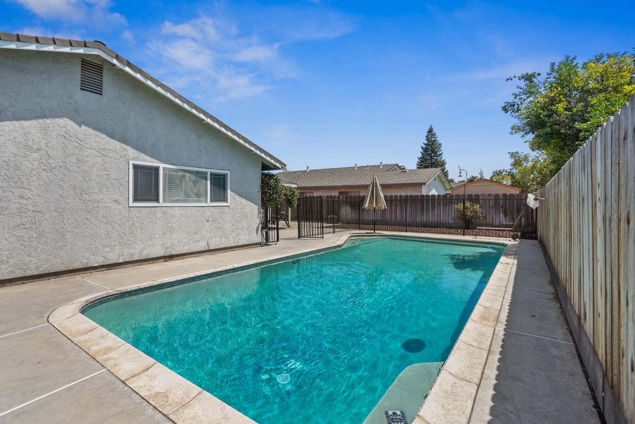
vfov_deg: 73.7
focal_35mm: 16
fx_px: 282
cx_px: 318
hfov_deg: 96.7
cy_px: 212
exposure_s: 1/125
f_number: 8
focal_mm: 16
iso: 100
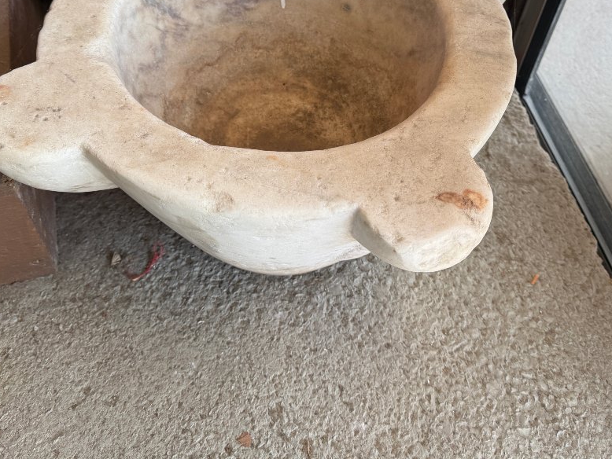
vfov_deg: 37.6
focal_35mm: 37
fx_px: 654
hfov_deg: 50.0
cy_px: 109
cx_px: 348
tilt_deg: -46.8
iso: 100
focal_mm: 6.76
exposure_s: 1/200
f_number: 1.78
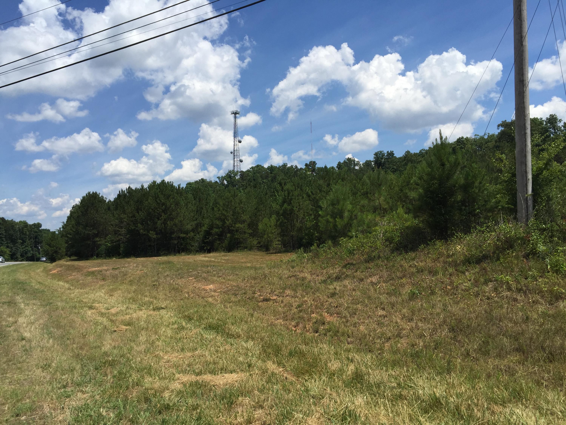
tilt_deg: +0.0
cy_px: 212
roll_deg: +1.8
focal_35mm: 29
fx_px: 474
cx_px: 283
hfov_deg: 61.7
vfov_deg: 48.2
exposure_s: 1/2825
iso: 32
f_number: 2.2
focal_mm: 4.15
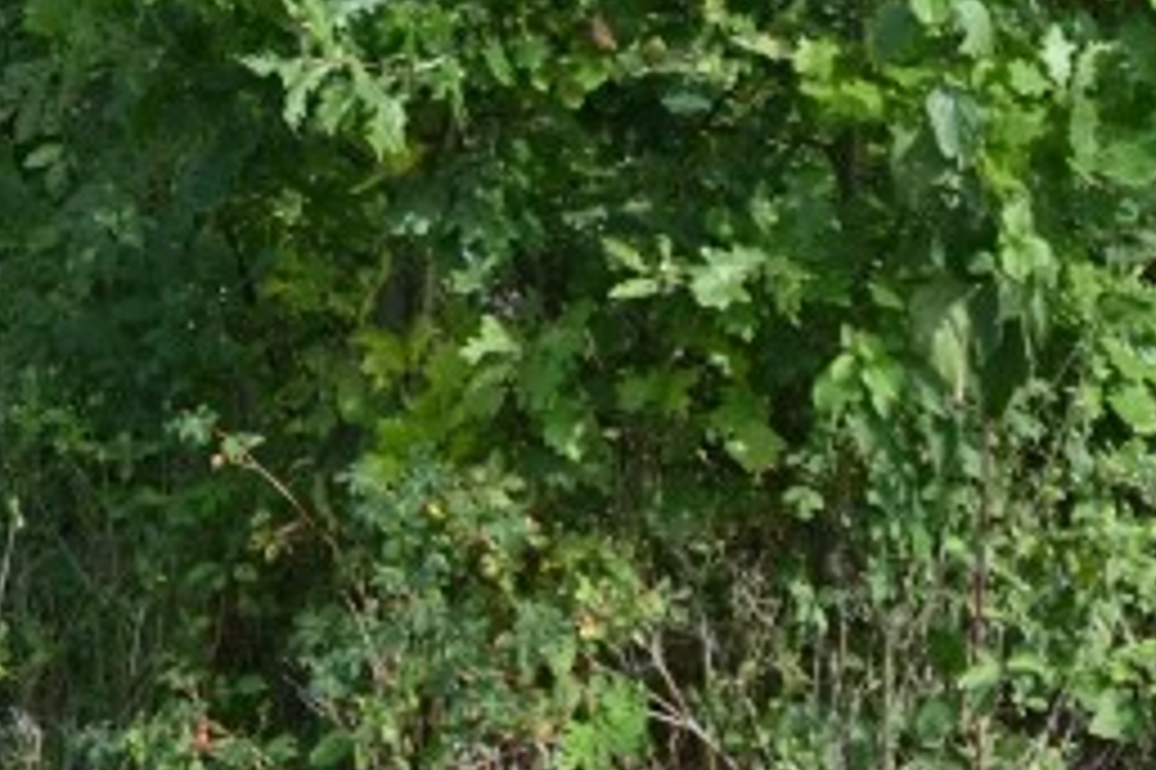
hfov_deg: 8.7
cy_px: -797
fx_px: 7413
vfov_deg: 5.8
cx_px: -499
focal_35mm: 231
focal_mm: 55
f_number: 5.6
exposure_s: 1/250
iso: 110
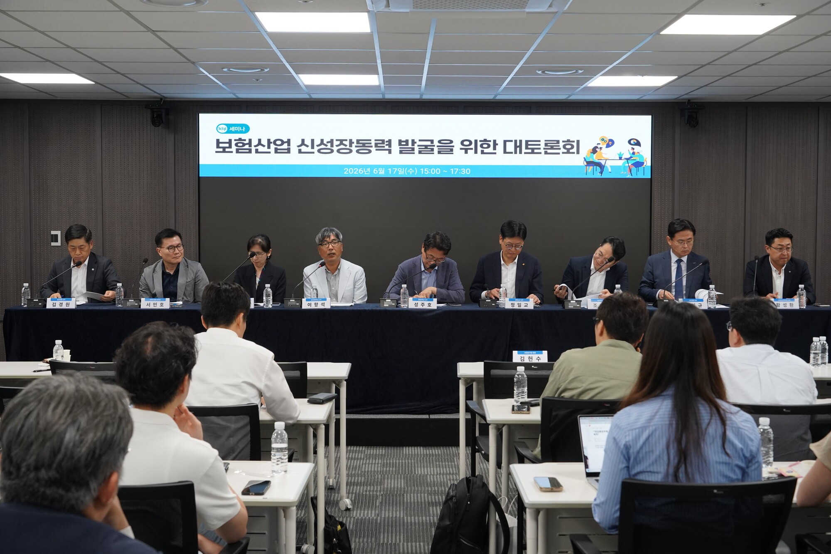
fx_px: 1085
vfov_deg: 28.6
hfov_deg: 41.9
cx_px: 416
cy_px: 277
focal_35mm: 47
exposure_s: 1/125
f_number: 7.1
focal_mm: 47
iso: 2500
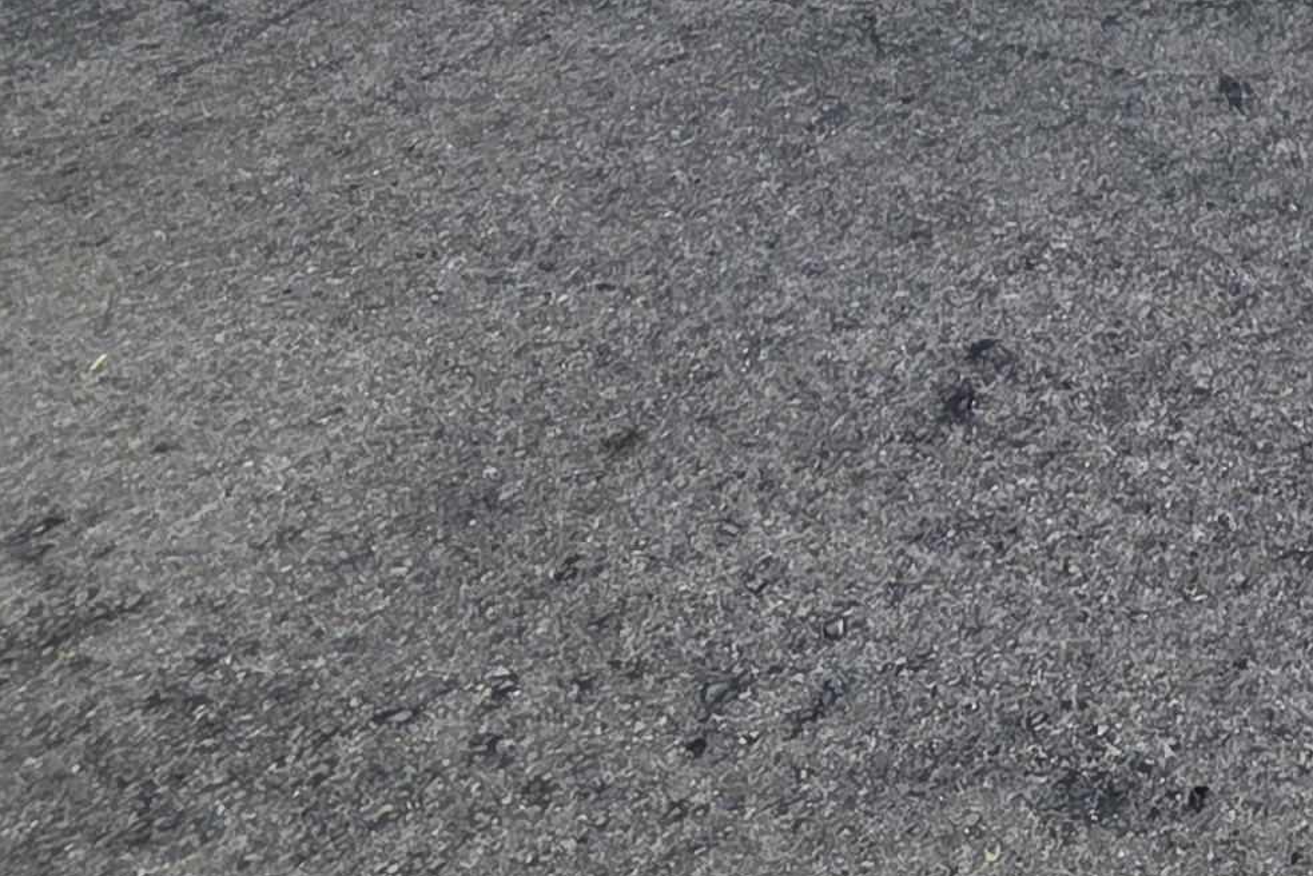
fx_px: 2006
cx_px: 1827
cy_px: -670
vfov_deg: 19.1
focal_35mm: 55
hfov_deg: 27.9
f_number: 1.9
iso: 40
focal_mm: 2.2
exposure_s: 1/2000
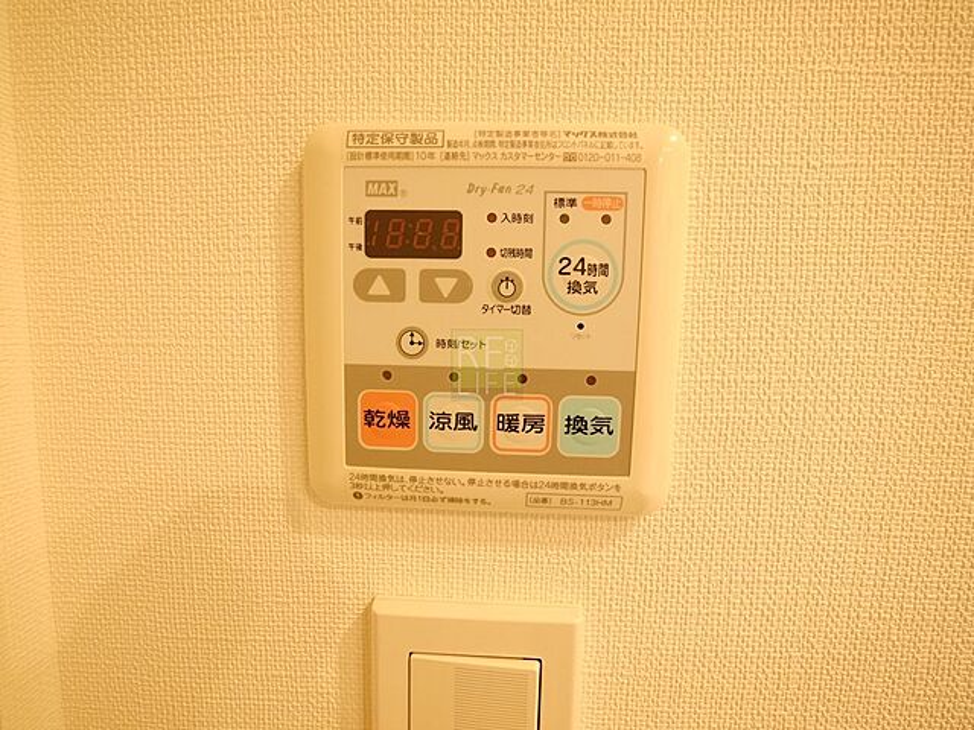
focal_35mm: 14
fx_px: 394
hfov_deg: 102.1
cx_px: 487
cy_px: 365
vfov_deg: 85.7
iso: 2000
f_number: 4
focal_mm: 7
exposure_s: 1/60
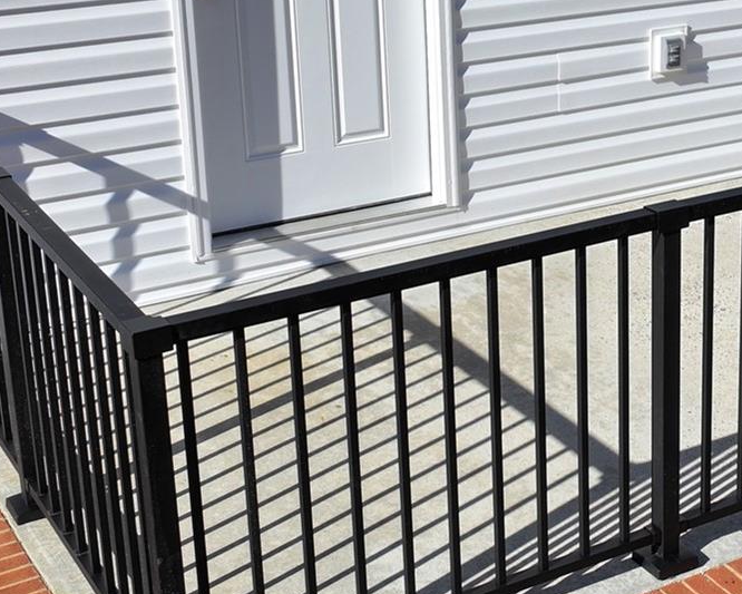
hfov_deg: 25.8
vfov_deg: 21.2
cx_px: 634
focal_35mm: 72
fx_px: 1581
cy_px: 187
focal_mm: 12.29
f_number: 2.8
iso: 110
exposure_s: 1/2000
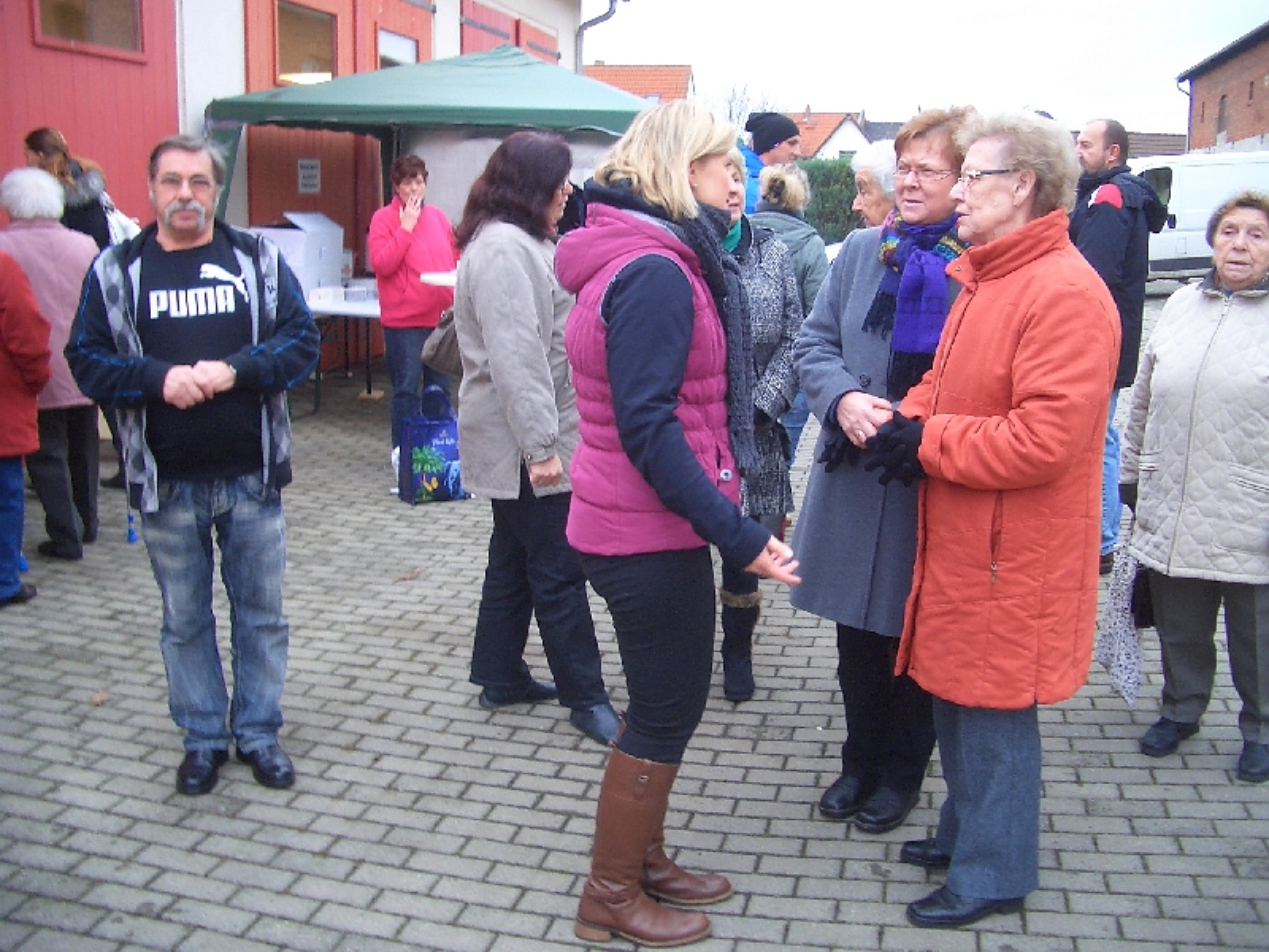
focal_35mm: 35
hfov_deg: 52.6
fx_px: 1283
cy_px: 476
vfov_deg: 40.7
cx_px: 634
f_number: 2.6
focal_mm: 5.8
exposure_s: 1/50
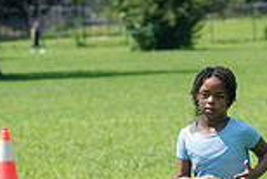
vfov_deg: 3.2
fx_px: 3229
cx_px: 197
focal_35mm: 435
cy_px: 217
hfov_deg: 4.7
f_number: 4
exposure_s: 1/1250
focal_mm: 100
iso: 200
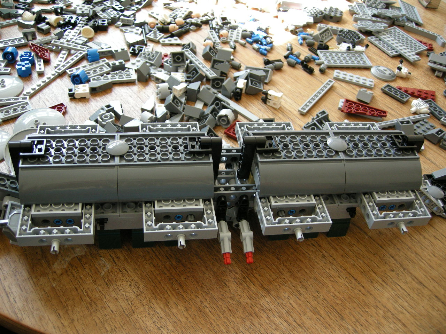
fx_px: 464
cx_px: 223
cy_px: 167
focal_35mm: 36
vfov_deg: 39.7
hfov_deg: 51.4
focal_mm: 7.5
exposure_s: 1/60
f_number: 2.7
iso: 137
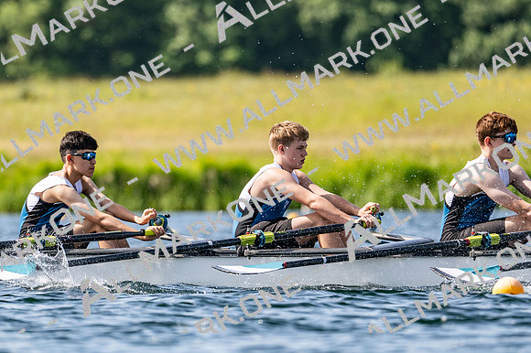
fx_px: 8845
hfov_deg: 3.4
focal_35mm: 600
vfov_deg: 2.3
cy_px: 176
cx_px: 266
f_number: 4.5
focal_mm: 400
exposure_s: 1/2500
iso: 250
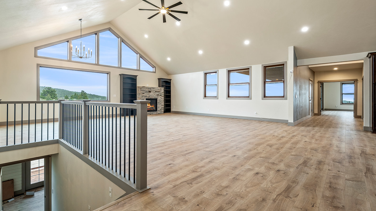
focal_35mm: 17
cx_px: 187
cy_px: 86
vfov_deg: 63.4
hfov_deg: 95.9
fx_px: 169
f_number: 8
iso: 640
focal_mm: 16
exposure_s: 1/3
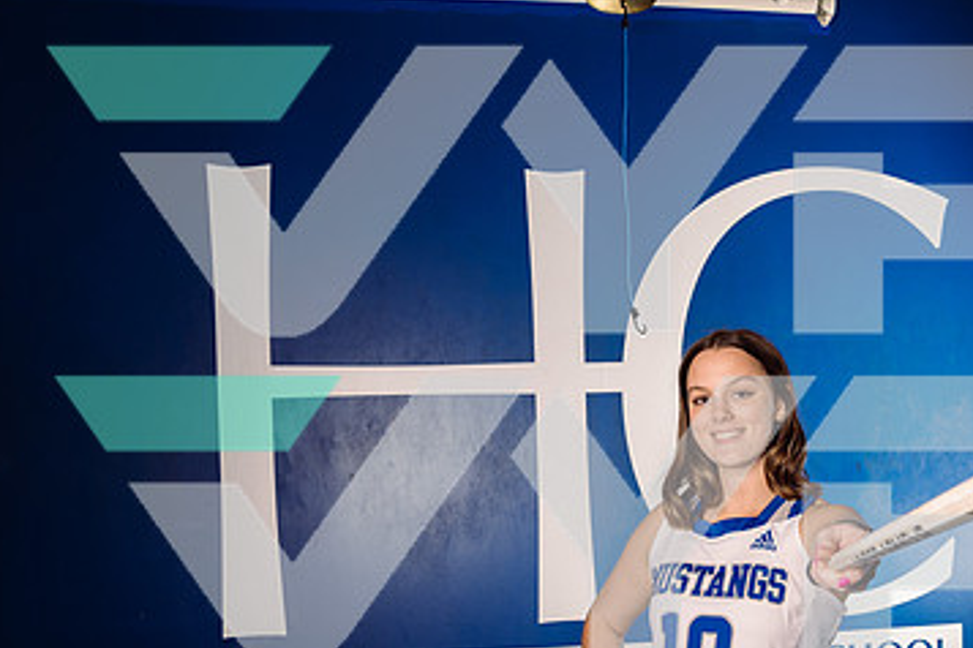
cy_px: 521
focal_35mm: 39
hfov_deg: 47.4
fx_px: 1054
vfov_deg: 33.2
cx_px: 750
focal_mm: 24
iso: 200
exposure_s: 1/250
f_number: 7.1
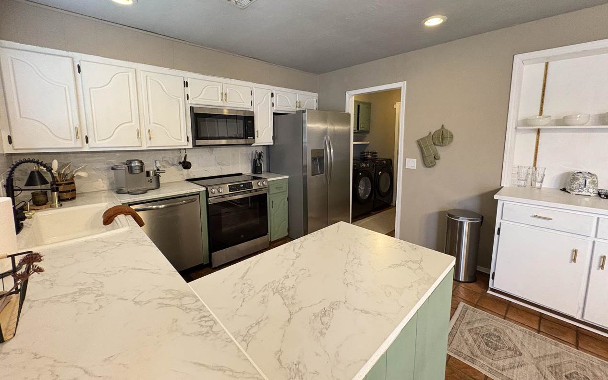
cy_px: 167
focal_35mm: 15
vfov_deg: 74.5
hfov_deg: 101.5
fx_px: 249
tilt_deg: -6.8
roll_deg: -0.2
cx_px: 303
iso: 640
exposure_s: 1/60
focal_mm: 2.22
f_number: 2.2
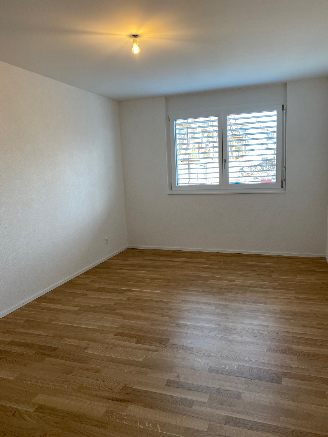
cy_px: 218
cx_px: 164
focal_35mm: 26
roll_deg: +3.0
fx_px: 328
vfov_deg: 67.3
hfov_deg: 53.1
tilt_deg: -6.6
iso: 125
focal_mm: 4.25
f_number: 1.8
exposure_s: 1/109
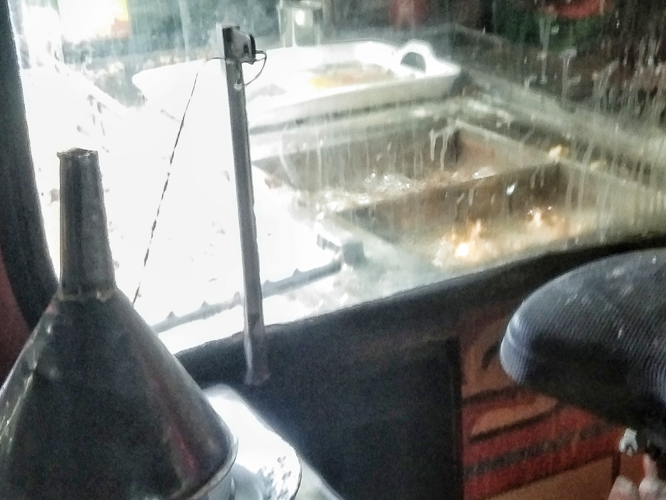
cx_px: 404
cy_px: 219
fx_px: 1231
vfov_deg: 22.9
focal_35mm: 64
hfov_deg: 30.2
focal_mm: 3.65
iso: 668
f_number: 2.2
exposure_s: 1/14
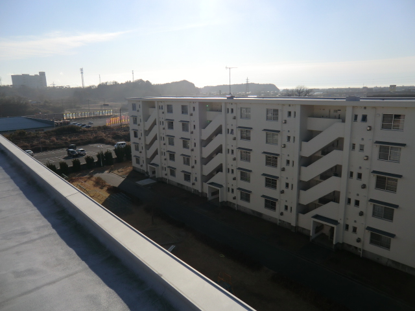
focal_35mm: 24
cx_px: 208
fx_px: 288
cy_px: 156
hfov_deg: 71.6
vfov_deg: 56.8
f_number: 7.5
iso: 64
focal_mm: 4.3
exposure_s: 1/320
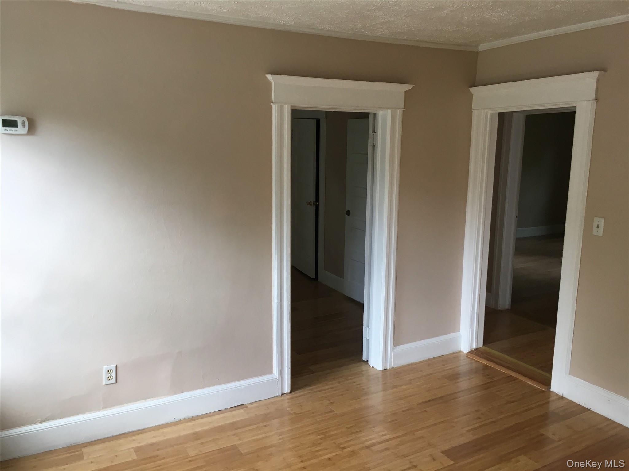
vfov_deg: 48.2
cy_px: 236
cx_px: 314
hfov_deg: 61.7
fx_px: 527
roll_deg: -0.8
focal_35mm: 29
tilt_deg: -9.6
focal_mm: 4.15
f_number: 2.2
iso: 25
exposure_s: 1/40
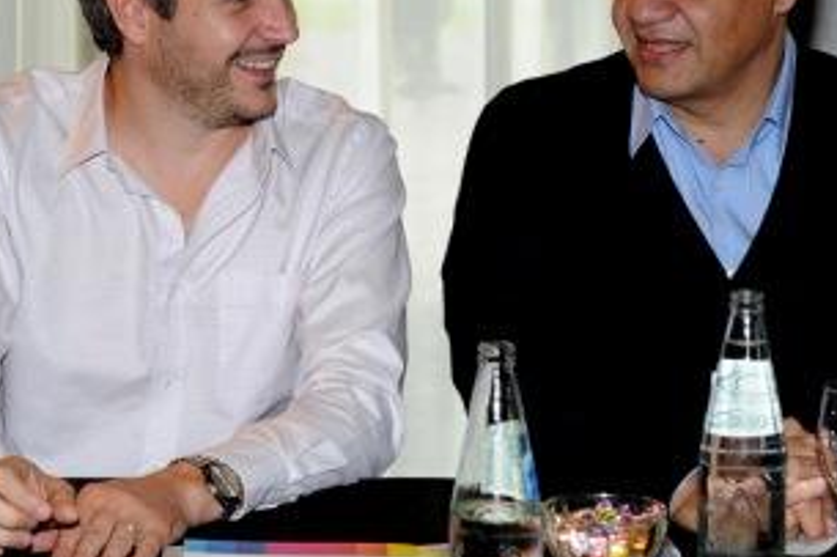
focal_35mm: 97
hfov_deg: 21.0
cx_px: 453
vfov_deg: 14.1
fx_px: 2254
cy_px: 162
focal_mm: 66
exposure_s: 1/60
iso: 500
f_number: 6.3
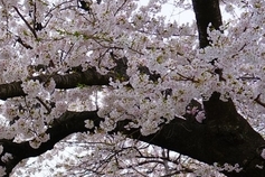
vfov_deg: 15.2
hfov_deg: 22.6
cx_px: -70
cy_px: 289
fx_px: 596
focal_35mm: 81
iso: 320
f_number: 8
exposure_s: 1/100
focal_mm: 24
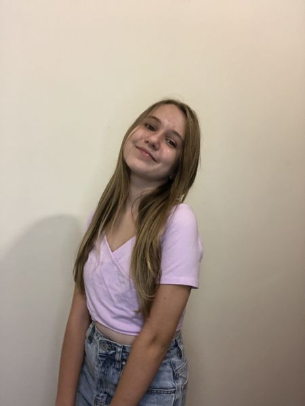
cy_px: 203
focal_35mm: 32
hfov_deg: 44.2
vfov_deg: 56.8
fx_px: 376
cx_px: 152
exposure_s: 1/50
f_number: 2.2
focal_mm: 2.87
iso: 200
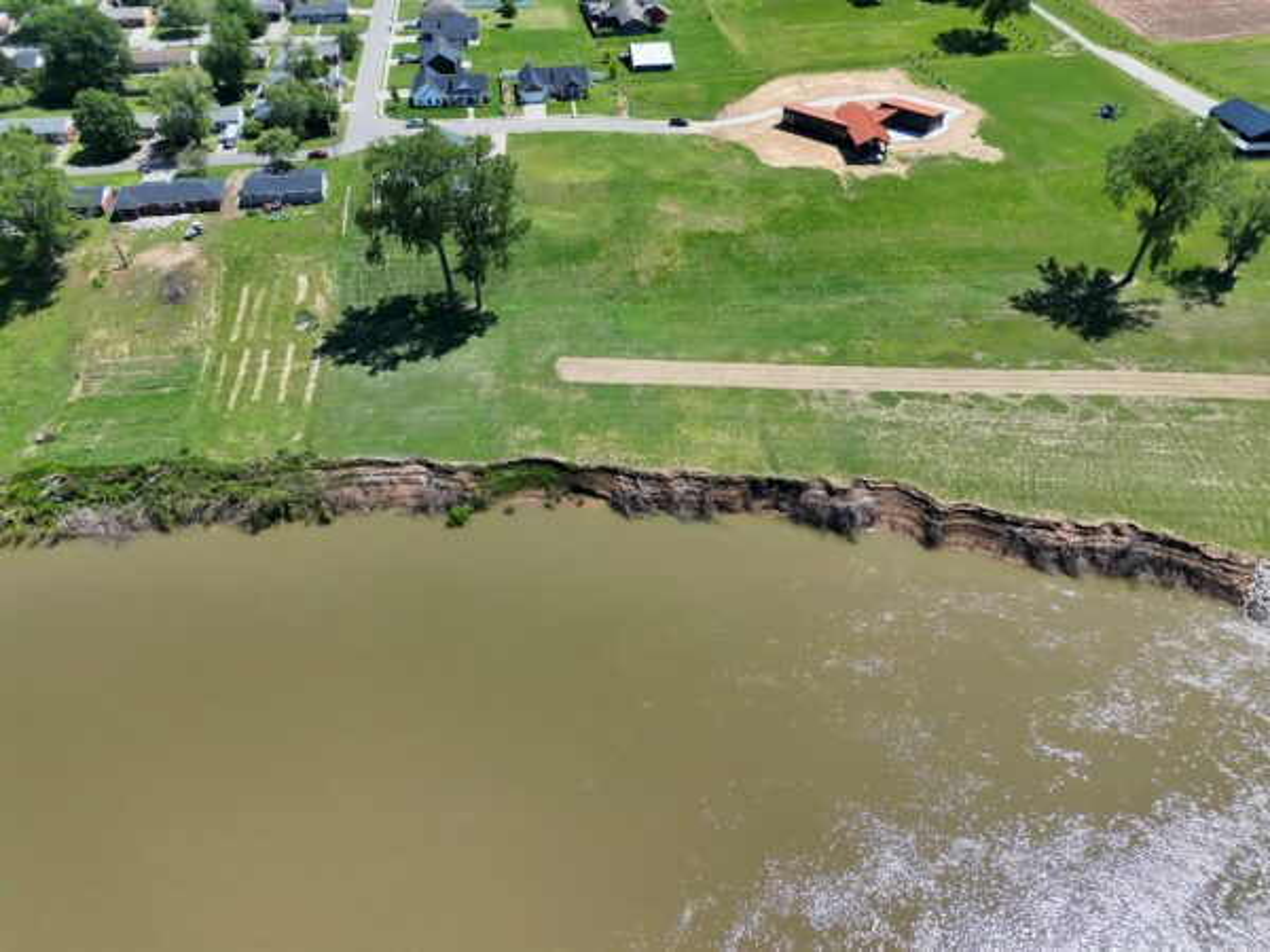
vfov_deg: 56.8
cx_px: 635
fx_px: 881
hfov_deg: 71.6
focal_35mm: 24
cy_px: 476
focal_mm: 6.72
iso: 230
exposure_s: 1/6000
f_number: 1.7
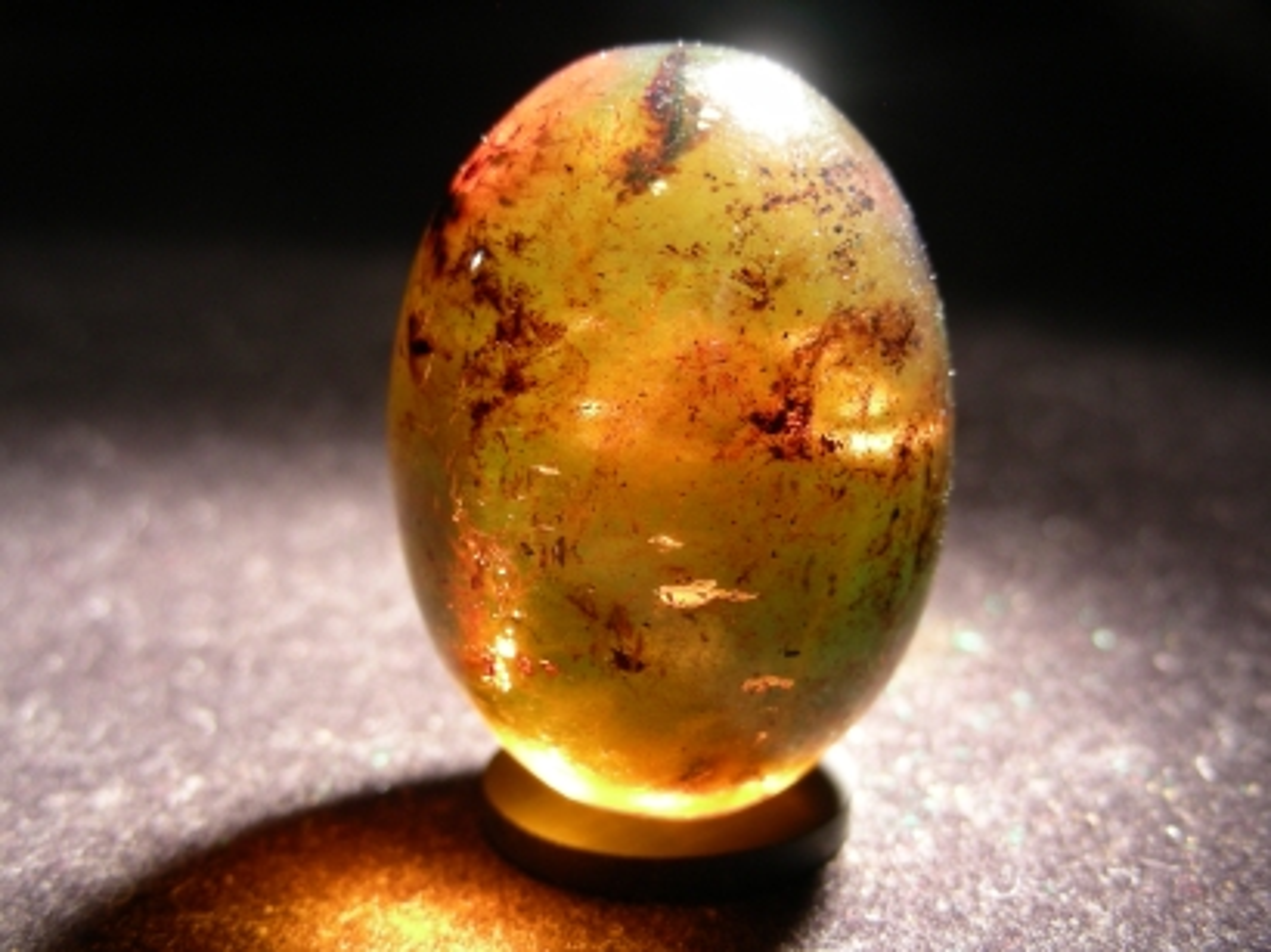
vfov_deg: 25.2
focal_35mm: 58
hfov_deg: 33.3
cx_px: 636
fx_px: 2128
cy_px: 476
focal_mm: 9.7
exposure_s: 1/5.8
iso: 50
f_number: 3.5
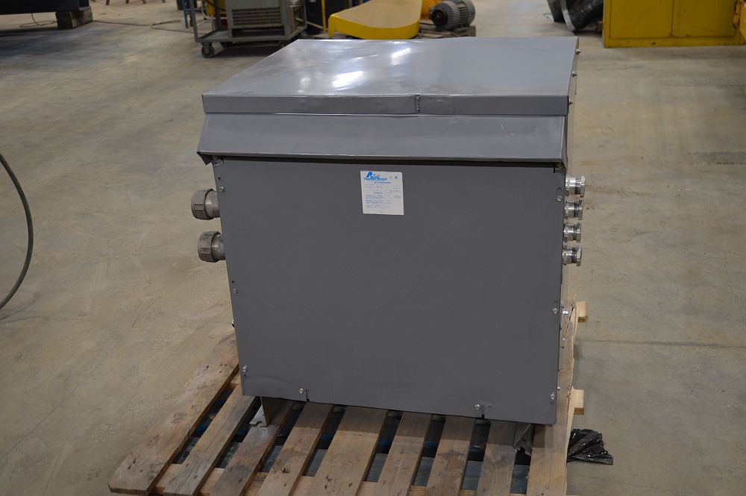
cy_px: 248
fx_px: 870
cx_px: 373
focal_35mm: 42
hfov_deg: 46.4
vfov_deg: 31.8
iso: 400
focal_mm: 28
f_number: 4.2
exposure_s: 1/25
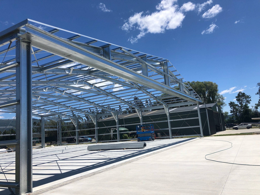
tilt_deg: +10.5
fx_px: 210
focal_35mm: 28
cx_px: 130
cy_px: 98
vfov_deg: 49.7
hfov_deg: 63.4
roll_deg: +5.3
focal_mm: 4
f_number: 1.8
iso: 20
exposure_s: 1/3205
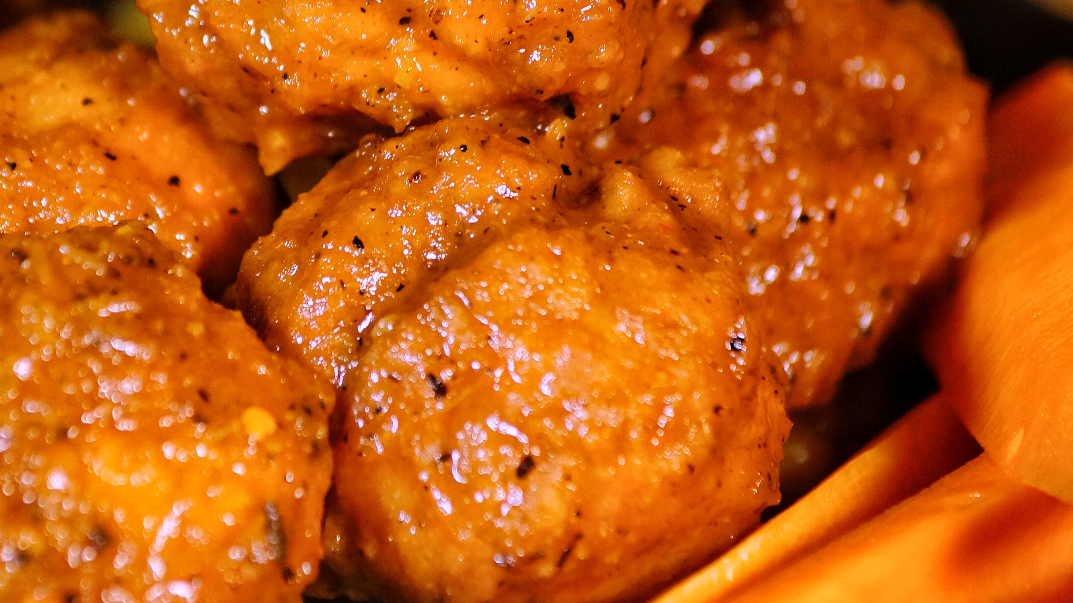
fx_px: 9127
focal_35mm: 321
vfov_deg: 3.8
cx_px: 351
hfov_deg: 6.7
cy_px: 149
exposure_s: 1/50
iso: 800
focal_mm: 135
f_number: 5
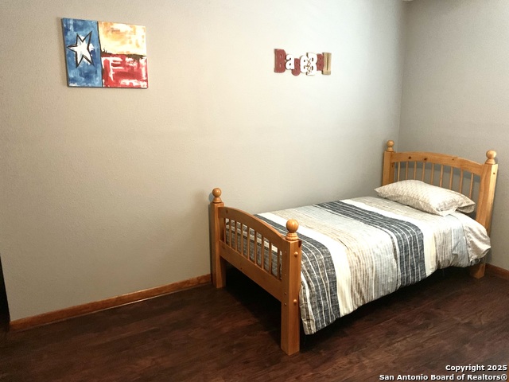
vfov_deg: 53.1
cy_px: 191
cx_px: 254
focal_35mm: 26
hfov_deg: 67.3
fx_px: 382
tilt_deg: -12.1
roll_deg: -0.3
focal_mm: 4.25
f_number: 1.8
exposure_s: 1/17
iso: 640
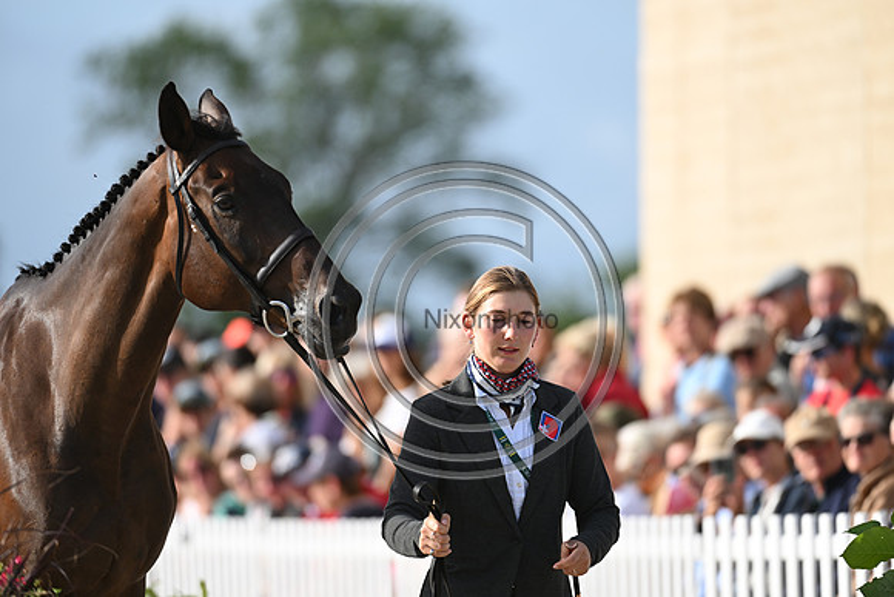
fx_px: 9935
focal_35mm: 400
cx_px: 447
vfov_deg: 3.4
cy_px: 298
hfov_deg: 5.2
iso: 400
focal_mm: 400
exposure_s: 1/1600
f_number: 5
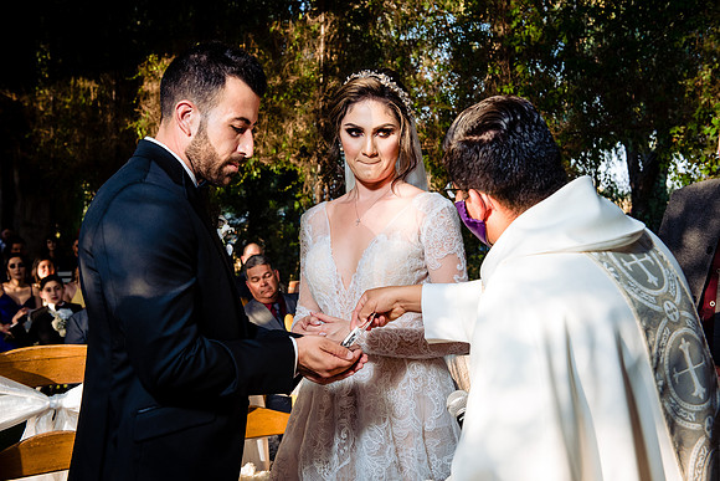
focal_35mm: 48
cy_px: 240
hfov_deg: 41.1
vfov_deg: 28.1
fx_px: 960
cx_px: 360
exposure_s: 1/200
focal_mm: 48
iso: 800
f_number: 6.3
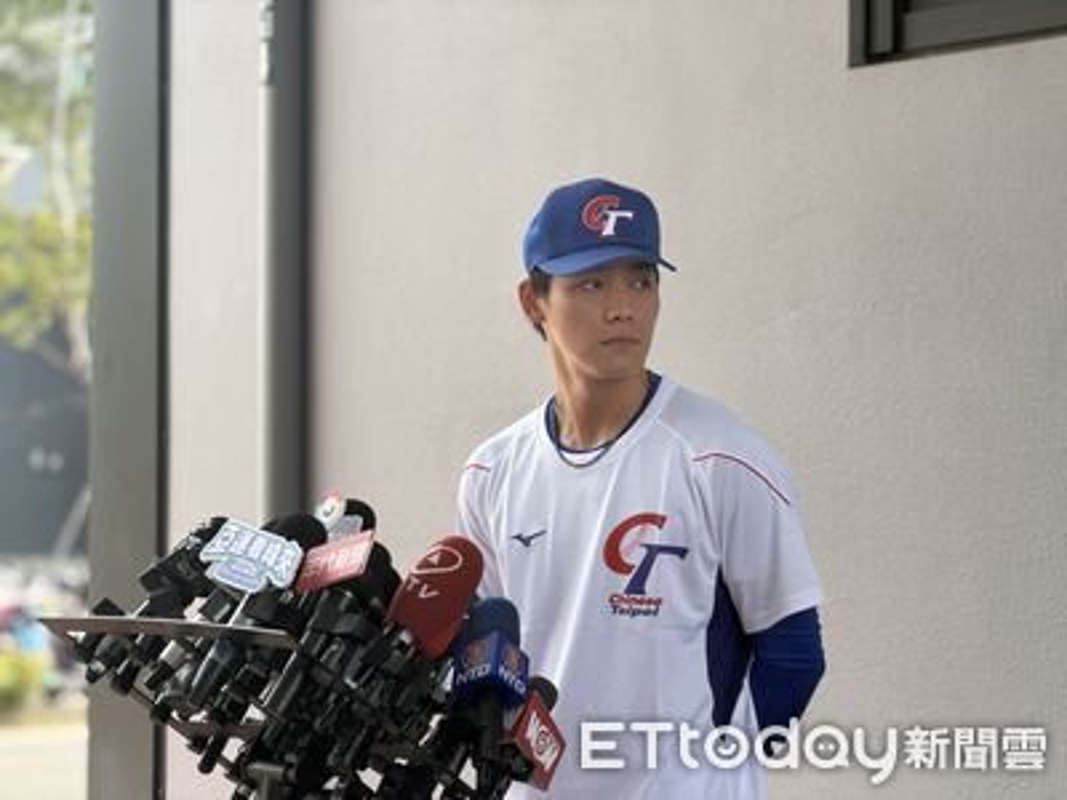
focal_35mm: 100
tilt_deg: +1.6
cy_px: 400
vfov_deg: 14.8
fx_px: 3082
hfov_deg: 19.6
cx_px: 534
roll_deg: -0.1
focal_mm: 16.89
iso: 50
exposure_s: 1/186
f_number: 2.8
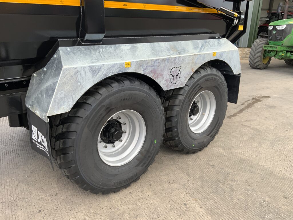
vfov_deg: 48.2
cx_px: 146
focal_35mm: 29
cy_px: 110
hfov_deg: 61.7
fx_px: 245
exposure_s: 1/222
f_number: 1.8
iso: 16
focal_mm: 3
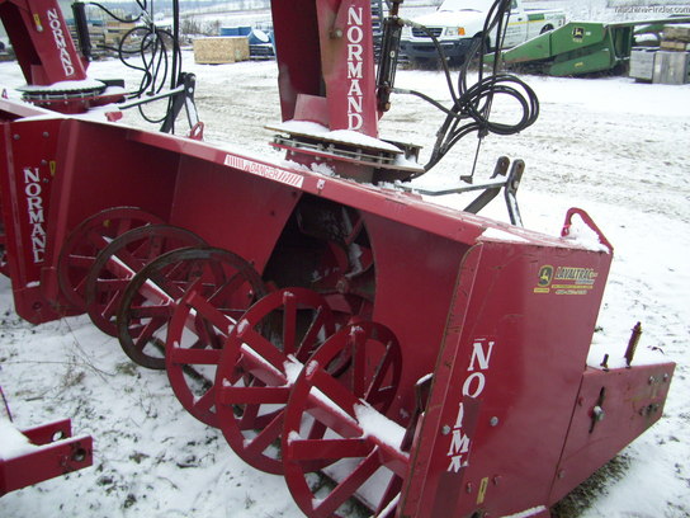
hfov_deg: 54.0
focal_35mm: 34
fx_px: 678
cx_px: 345
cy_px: 259
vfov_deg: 41.8
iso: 125
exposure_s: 1/40
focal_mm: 5.7
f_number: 2.9
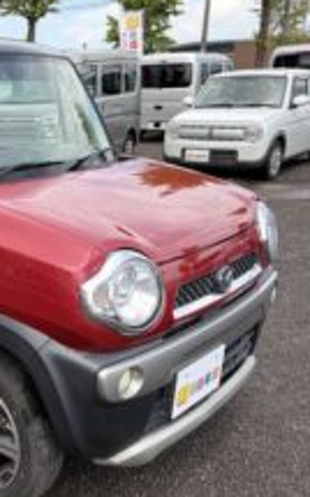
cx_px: -62
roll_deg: +0.7
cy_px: 272
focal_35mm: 45
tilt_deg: -18.6
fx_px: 610
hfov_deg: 25.6
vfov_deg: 44.3
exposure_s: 1/1048
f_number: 1.6
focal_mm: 5.96
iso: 50
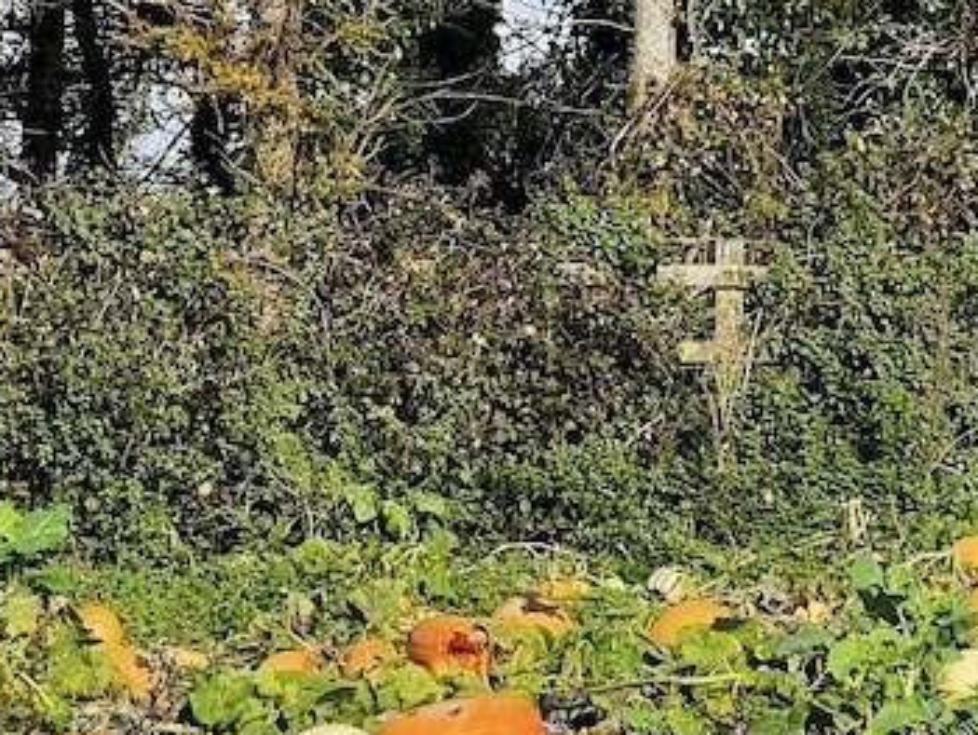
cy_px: 788
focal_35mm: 225
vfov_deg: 6.6
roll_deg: +0.5
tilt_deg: -2.1
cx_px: 414
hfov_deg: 8.8
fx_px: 6361
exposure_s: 1/290
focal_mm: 9
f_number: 2.8
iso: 32
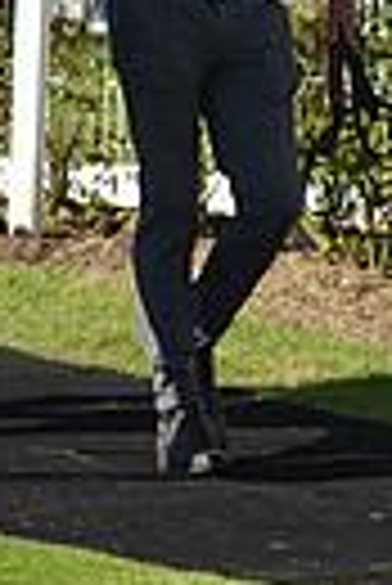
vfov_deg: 3.2
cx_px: -72
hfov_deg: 2.2
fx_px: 10425
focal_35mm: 640
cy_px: -374
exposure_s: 1/2000
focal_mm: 185
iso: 500
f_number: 6.3
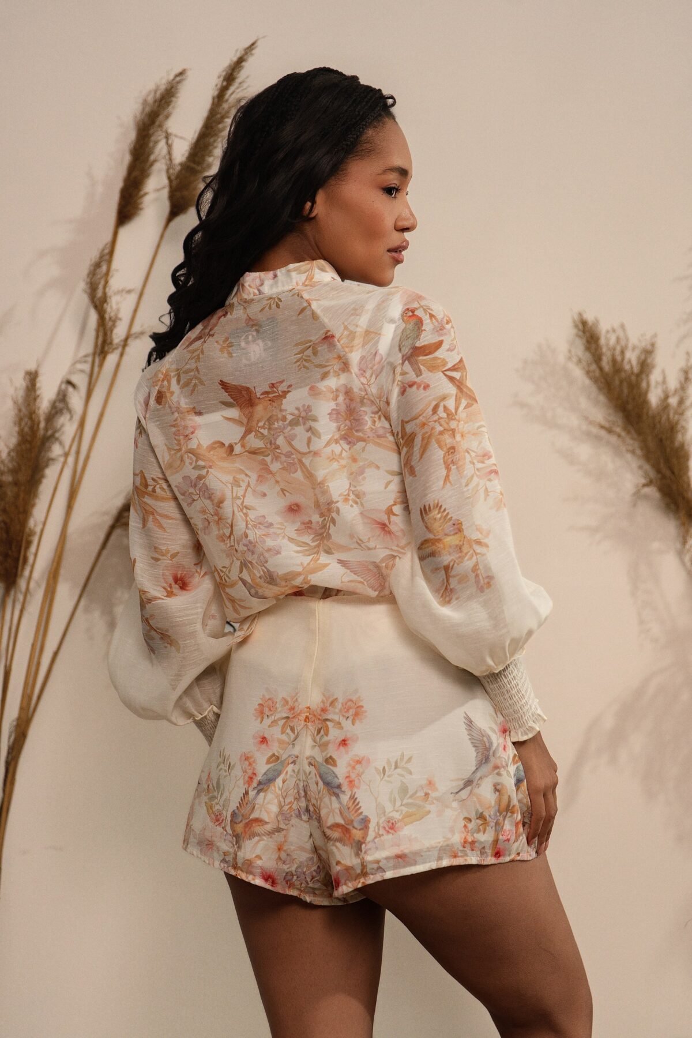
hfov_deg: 10.9
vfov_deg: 16.3
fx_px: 3633
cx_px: 346
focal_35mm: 126
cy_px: 519
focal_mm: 126
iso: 320
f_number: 2.8
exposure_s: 1/160
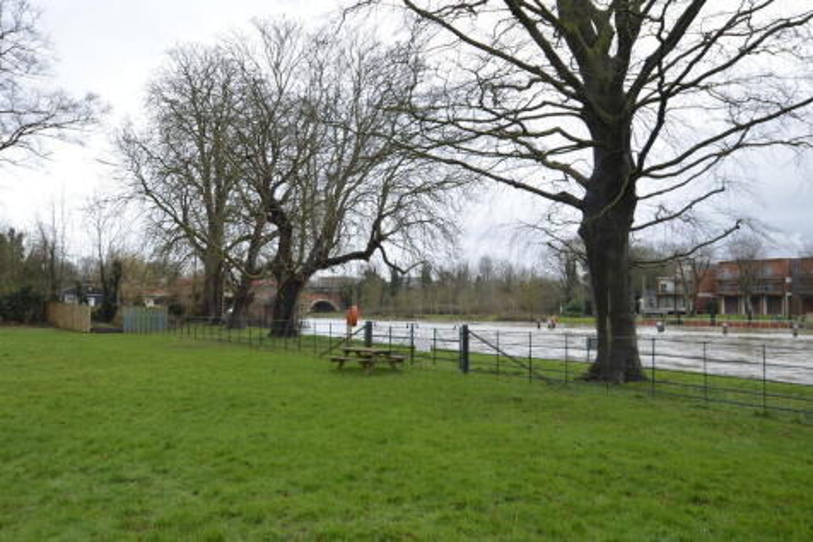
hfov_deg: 73.8
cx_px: 406
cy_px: 271
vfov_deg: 53.1
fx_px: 542
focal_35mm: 24
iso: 400
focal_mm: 16
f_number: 5
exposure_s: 1/100
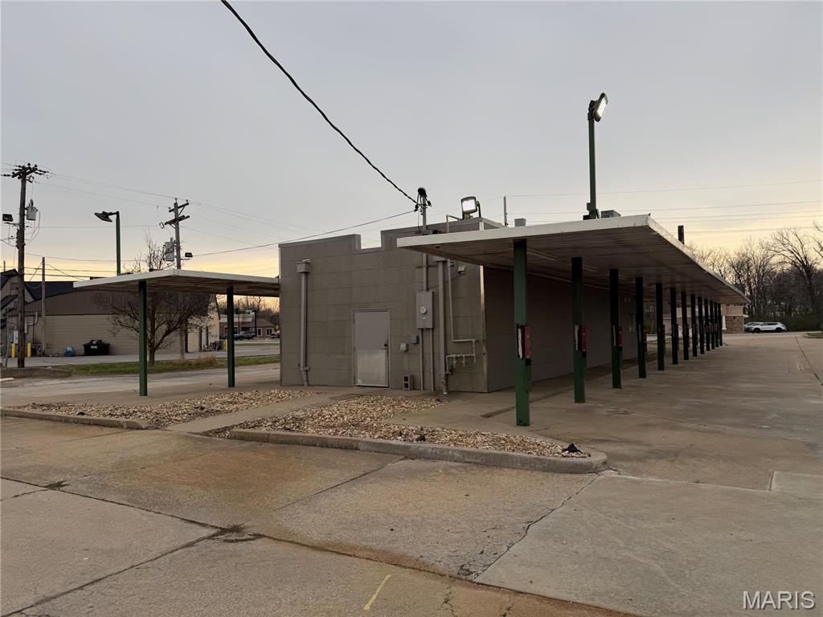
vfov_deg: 56.8
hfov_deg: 71.6
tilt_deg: +2.1
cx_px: 412
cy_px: 308
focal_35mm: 24
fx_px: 571
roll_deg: +1.5
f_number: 1.78
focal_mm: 6.76
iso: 80
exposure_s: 1/735
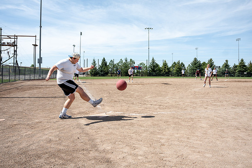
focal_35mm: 31
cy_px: 63
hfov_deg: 60.1
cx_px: 130
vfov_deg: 41.9
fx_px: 218
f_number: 4
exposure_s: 1/2000
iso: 100
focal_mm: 24
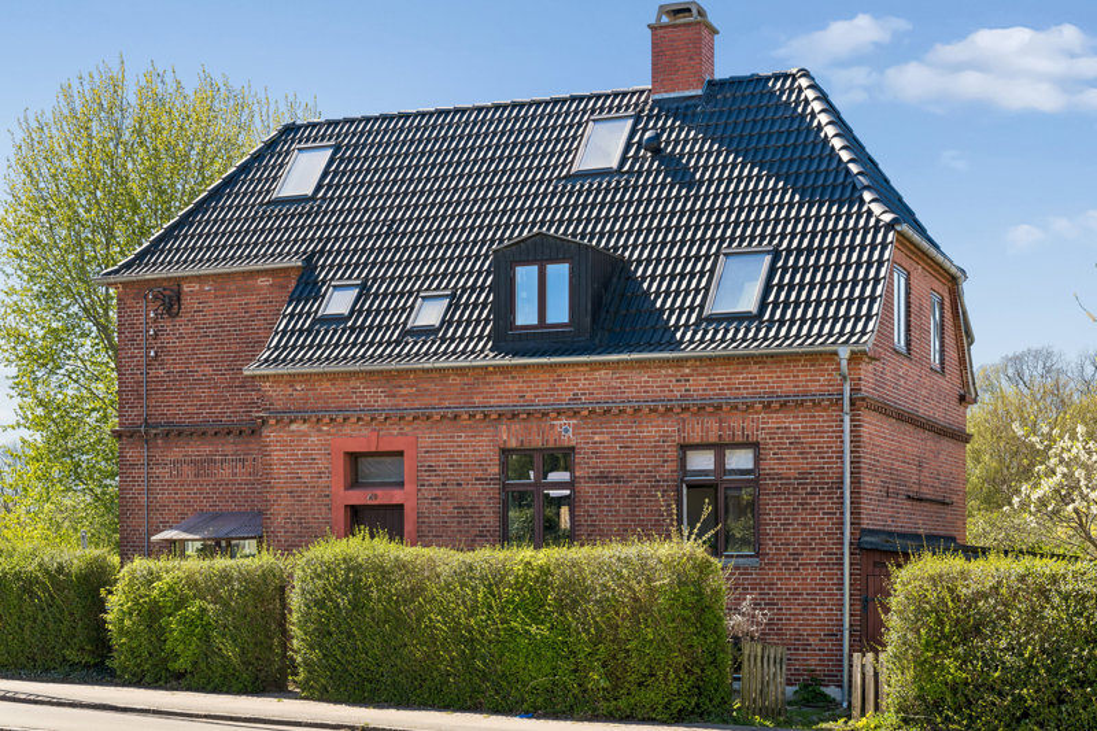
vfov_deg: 23.4
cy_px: 366
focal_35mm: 58
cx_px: 548
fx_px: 1767
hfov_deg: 34.5
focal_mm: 58
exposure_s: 1/160
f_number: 9
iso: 160
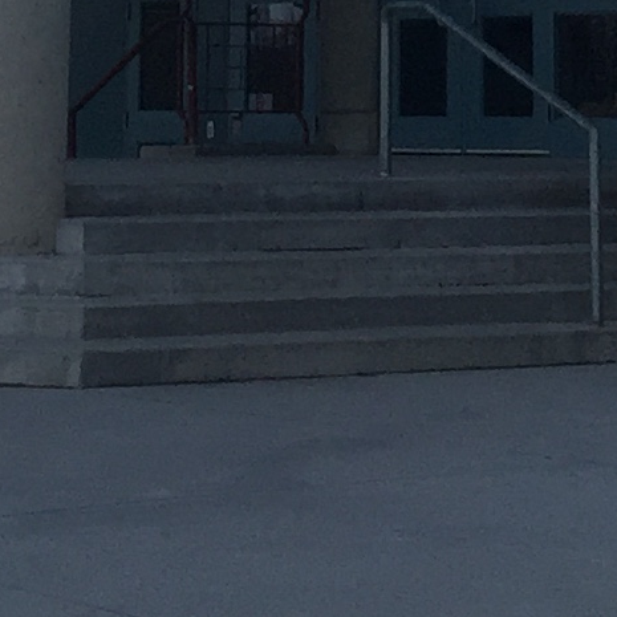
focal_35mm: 180
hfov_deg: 9.7
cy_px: -780
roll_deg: +0.2
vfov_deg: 8.9
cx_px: 313
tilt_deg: +13.7
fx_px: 3630
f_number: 2.2
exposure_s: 1/1582
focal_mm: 4.15
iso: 32
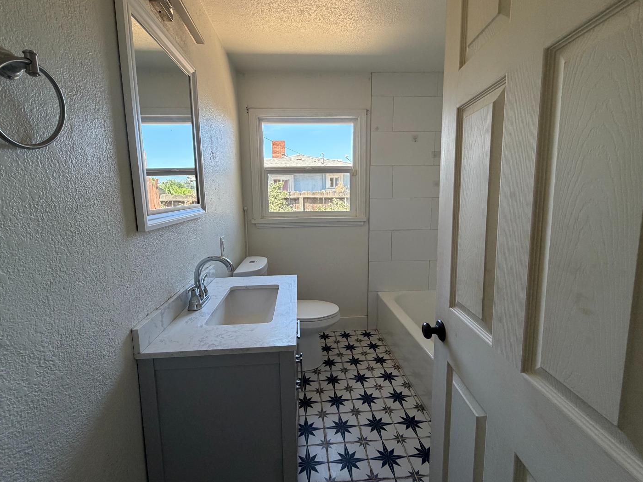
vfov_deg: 81.7
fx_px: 279
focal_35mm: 15
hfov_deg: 98.2
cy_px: 227
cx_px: 317
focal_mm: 2.22
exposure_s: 1/121
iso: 160
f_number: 2.2
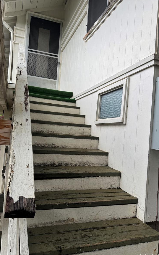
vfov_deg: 70.4
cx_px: 72
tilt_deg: +0.9
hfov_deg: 47.5
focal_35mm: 26
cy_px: 128
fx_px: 180
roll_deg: -4.9
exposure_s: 1/200
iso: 64
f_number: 1.78
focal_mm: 6.76
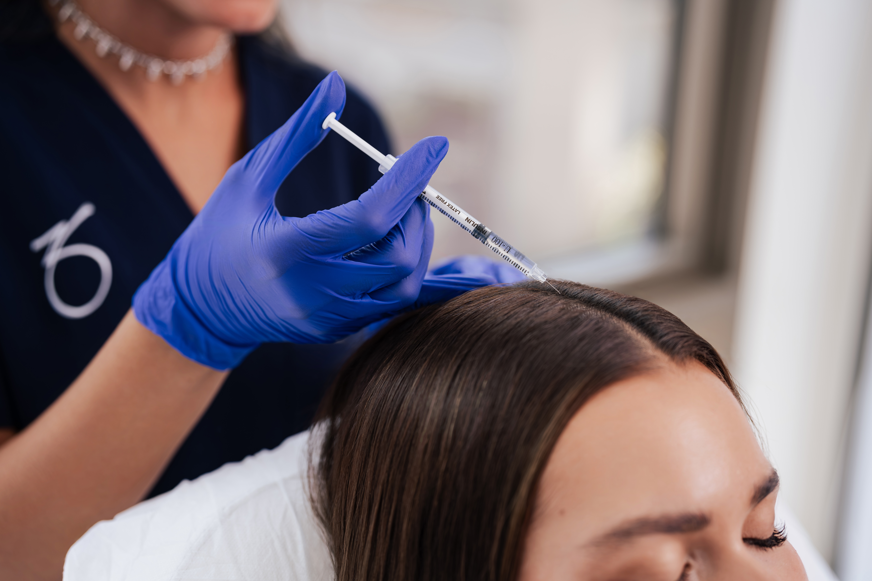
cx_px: 436
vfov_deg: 27.0
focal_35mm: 50
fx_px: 1211
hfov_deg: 39.6
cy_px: 290
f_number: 2.5
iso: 200
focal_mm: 50
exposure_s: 1/250
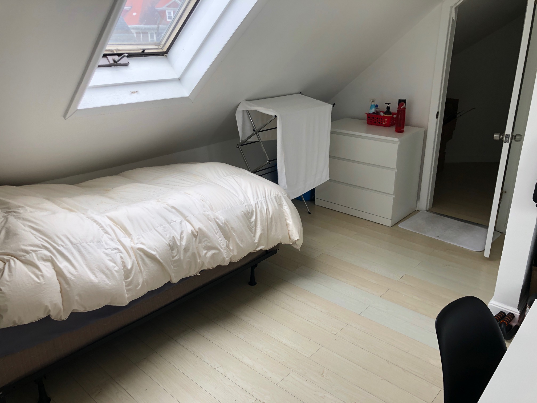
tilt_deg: -19.1
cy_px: 202
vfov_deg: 49.7
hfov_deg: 63.4
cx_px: 268
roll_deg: +1.5
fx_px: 434
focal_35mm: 28
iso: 32
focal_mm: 4
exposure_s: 1/120
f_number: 1.8
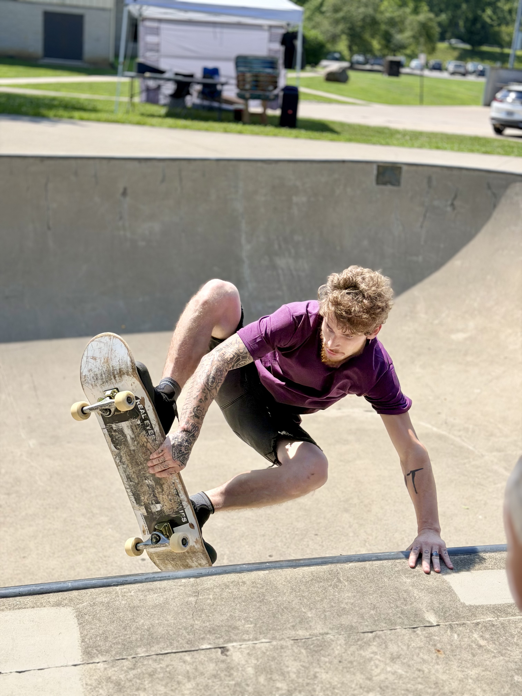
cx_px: 261
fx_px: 965
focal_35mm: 48
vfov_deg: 39.7
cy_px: 348
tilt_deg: -13.1
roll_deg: -5.9
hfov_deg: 30.3
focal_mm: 6.76
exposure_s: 1/4587
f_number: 1.78
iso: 64
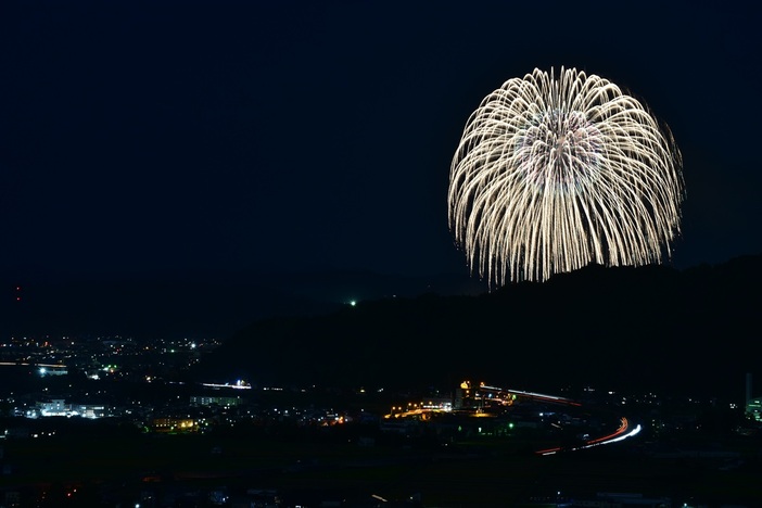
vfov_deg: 11.2
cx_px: 381
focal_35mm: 122
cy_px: 254
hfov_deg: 16.8
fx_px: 2582
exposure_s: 13.5
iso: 320
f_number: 13
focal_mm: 122
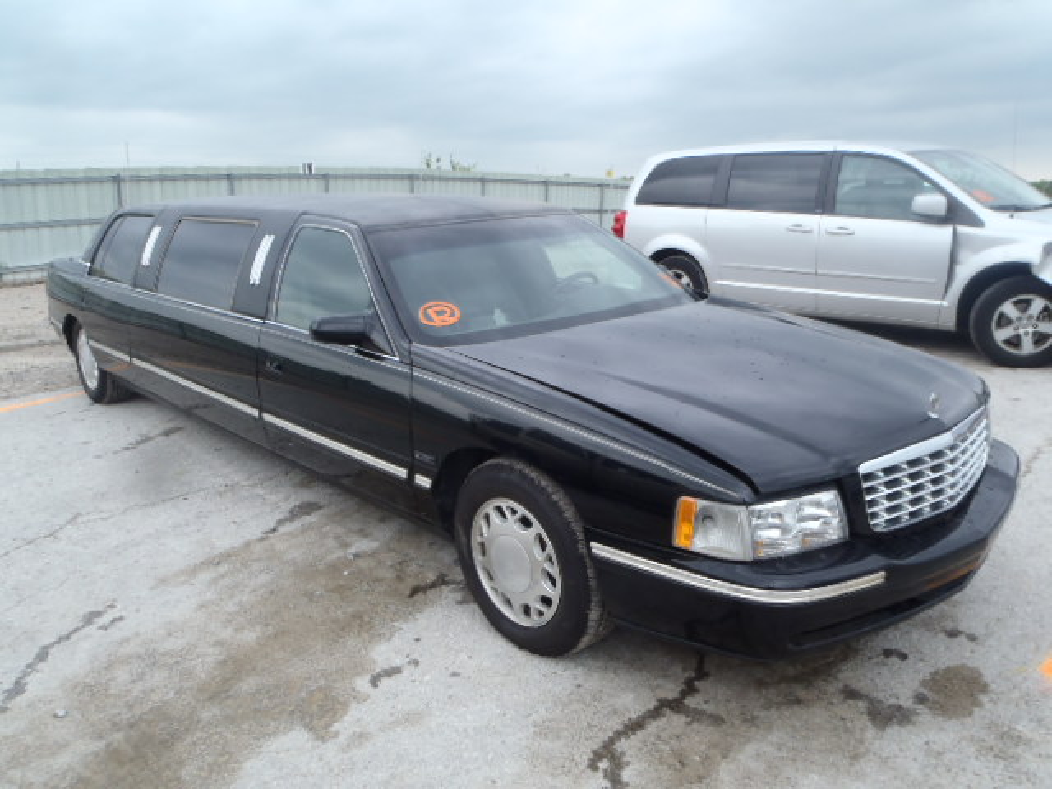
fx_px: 851
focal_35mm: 28
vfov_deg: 49.7
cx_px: 526
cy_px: 394
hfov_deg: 63.4
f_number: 4.5
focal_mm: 5
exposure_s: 1/125
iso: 80
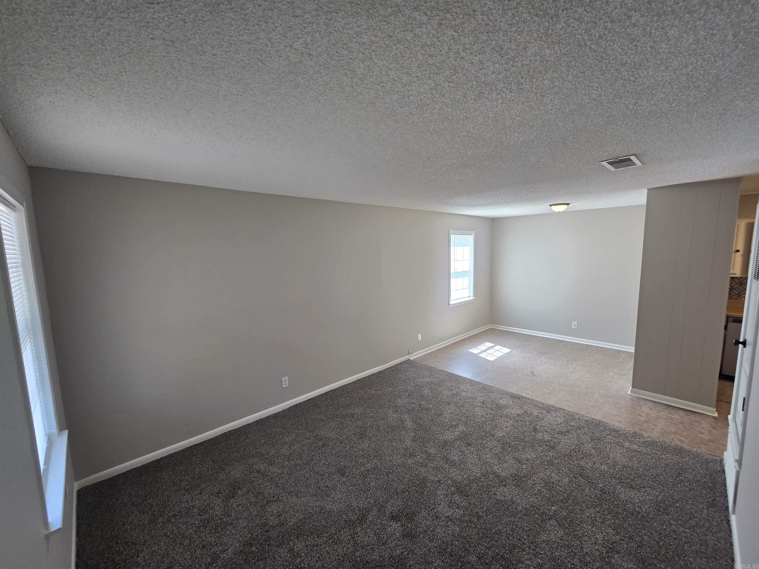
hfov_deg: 106.2
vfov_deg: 89.9
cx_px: 380
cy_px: 284
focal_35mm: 13
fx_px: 285
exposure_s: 1/60
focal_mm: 2.2
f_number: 2.2
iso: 125
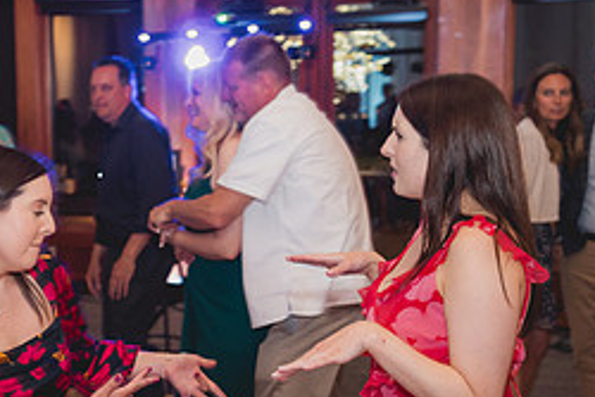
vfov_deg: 20.9
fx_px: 1075
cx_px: 155
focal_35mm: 65
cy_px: 237
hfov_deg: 30.5
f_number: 2.8
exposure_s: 1/40
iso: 2500
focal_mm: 28
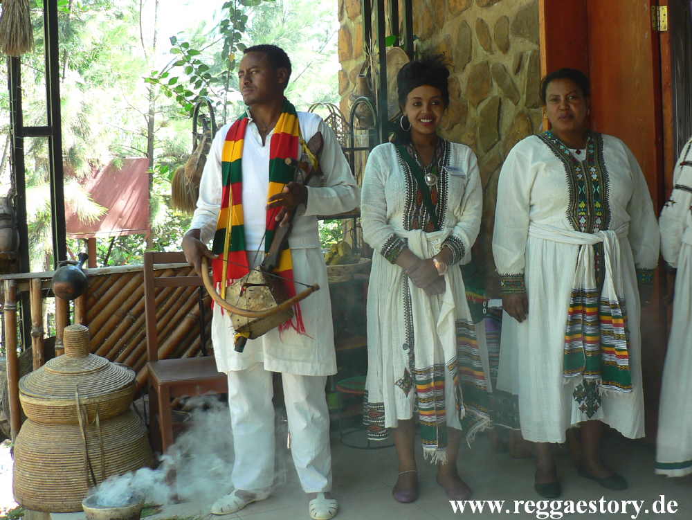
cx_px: 346
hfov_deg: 52.6
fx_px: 700
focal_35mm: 35
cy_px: 260
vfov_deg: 40.7
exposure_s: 1/40
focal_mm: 6
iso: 64
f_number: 2.8
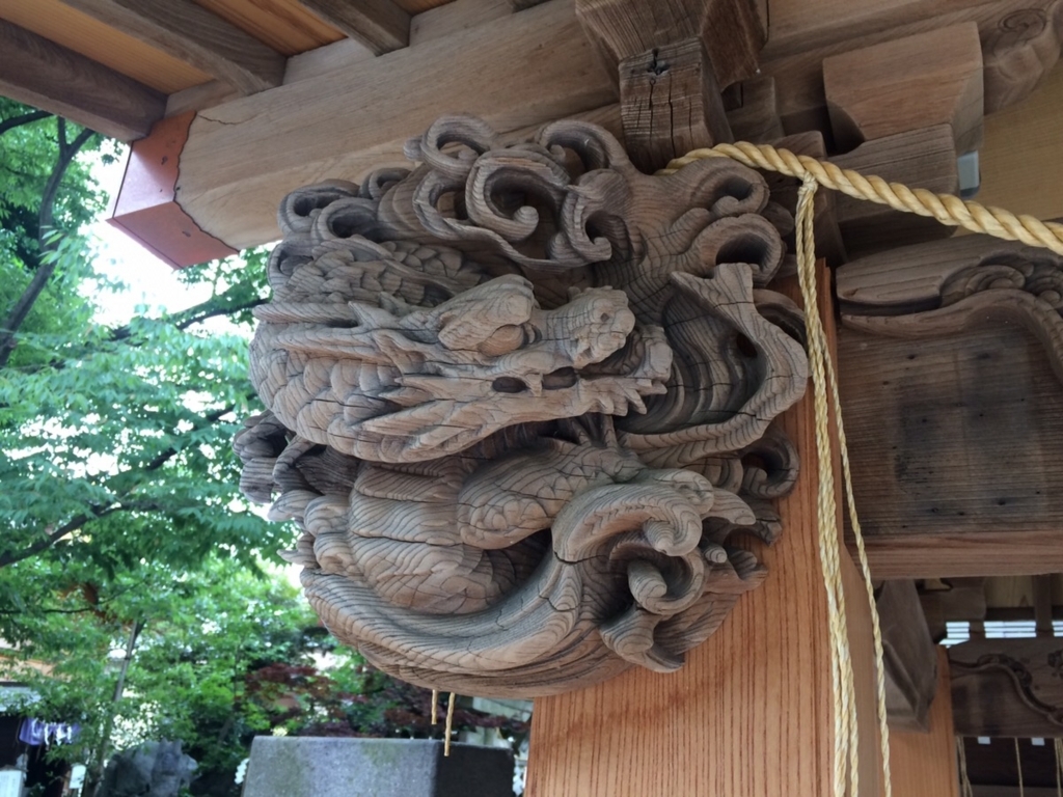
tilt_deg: +23.9
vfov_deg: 48.2
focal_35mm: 29
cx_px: 532
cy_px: 398
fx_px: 891
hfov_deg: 61.7
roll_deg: -3.6
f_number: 2.2
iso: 40
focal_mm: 4.15
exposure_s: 1/40
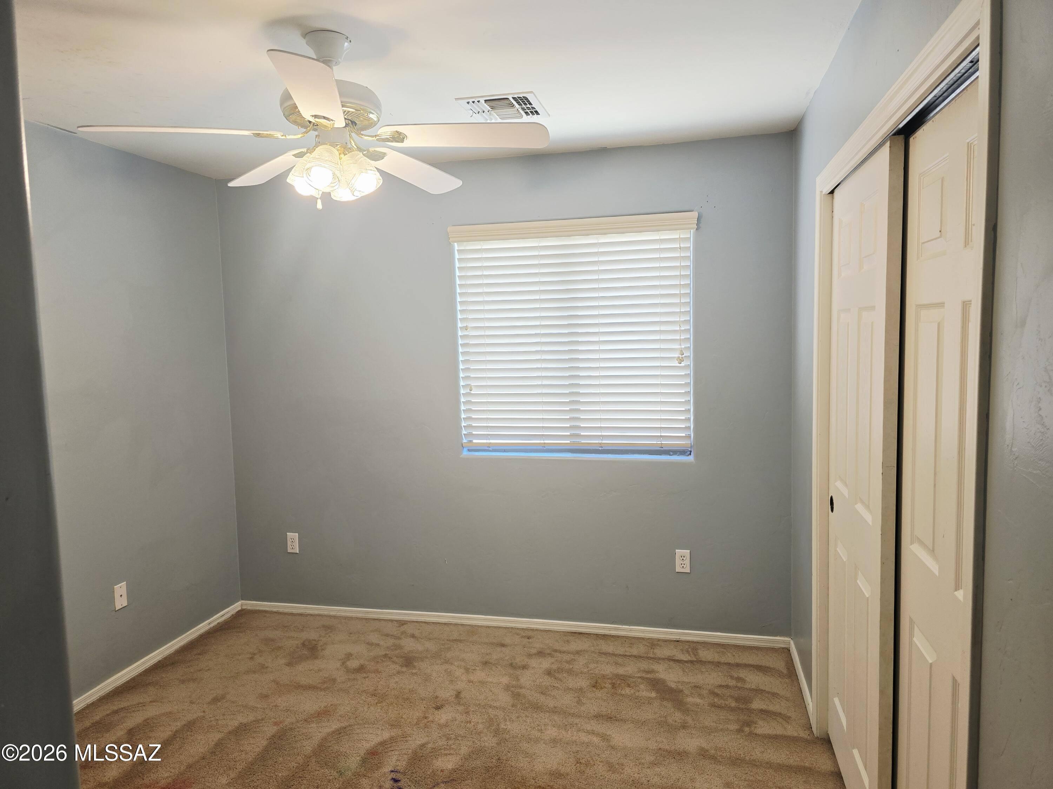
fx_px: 700
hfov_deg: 73.9
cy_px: 394
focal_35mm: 23
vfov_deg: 58.9
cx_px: 526
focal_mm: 6.3
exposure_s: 1/120
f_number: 1.7
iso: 80
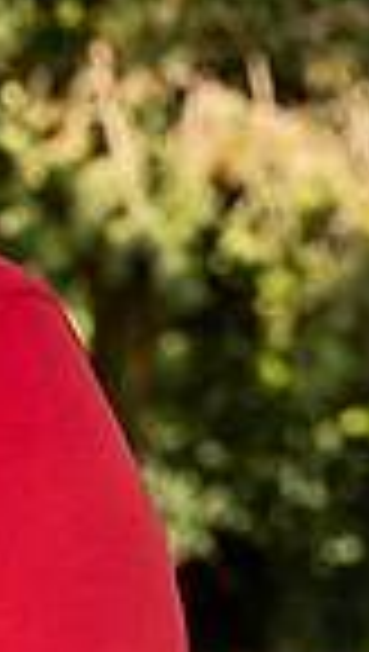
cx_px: -968
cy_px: 561
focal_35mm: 346
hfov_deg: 3.4
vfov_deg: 6.2
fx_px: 5994
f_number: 5.6
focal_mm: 70
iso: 160
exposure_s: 1/250
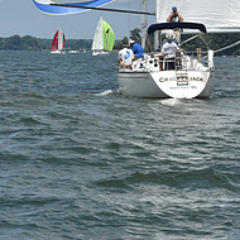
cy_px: -112
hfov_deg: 9.6
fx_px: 1428
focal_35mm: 182
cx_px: 136
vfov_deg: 9.4
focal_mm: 70
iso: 320
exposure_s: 1/1000
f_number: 11
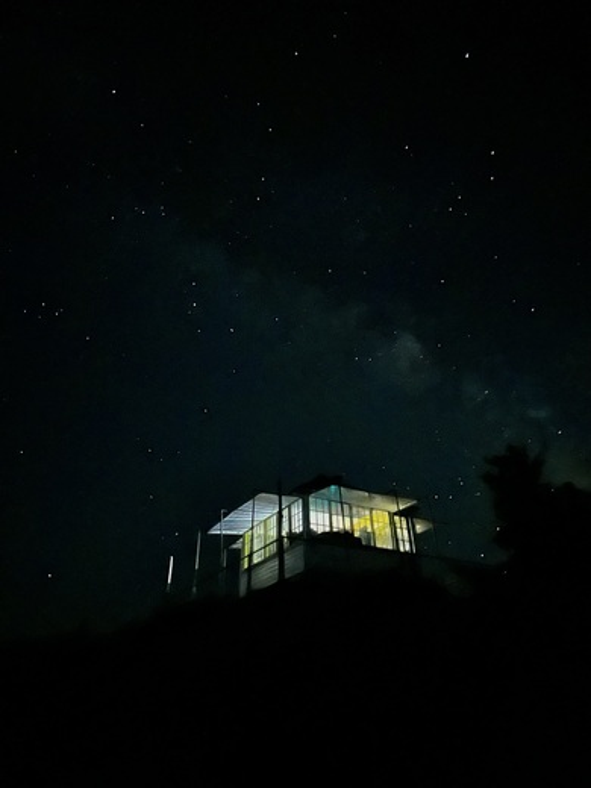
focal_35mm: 24
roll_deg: +0.8
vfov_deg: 71.6
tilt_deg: +28.9
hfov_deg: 56.8
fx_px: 546
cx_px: 296
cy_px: 394
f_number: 1.78
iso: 12500
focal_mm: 6.86
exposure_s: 1
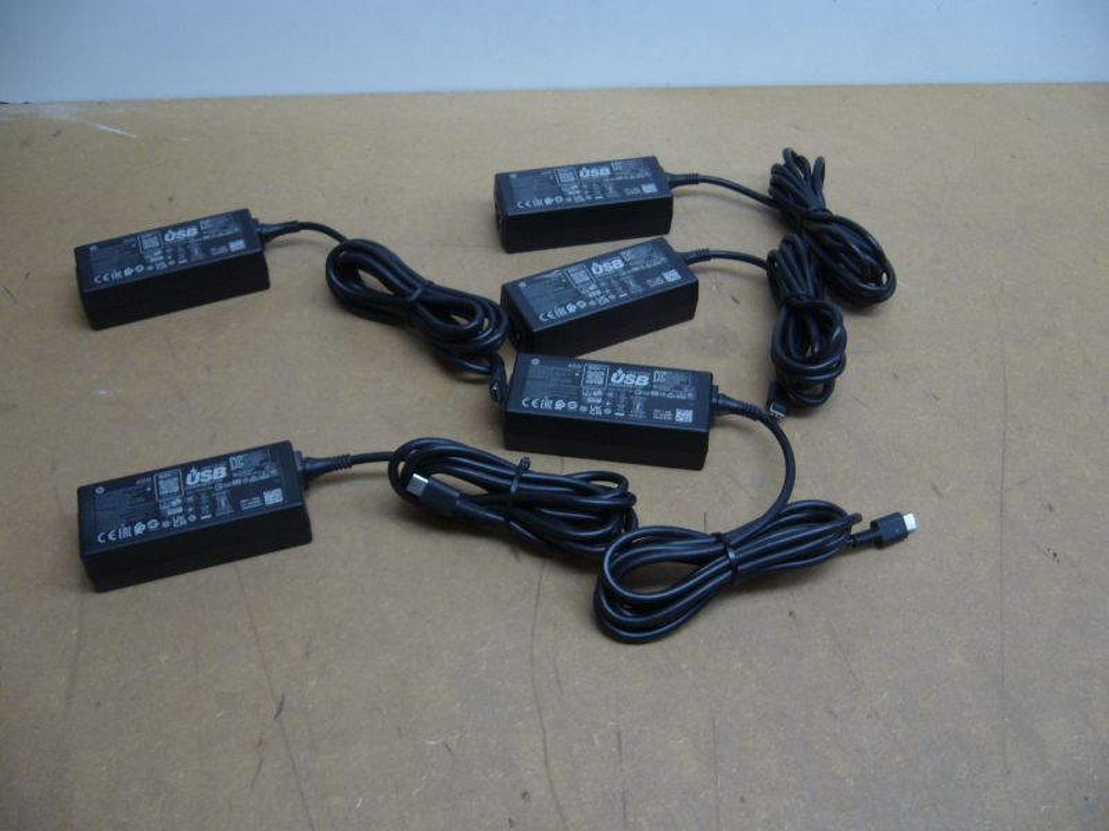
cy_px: 416
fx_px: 1121
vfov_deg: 40.7
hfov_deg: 52.6
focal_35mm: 35
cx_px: 554
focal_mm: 5.8
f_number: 2.8
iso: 80
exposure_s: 1/25
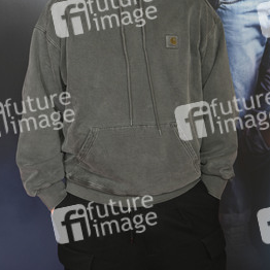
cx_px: 134
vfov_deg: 17.3
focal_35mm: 100
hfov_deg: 17.4
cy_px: 65
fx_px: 882
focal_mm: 77
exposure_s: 1/160
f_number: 6
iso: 1000
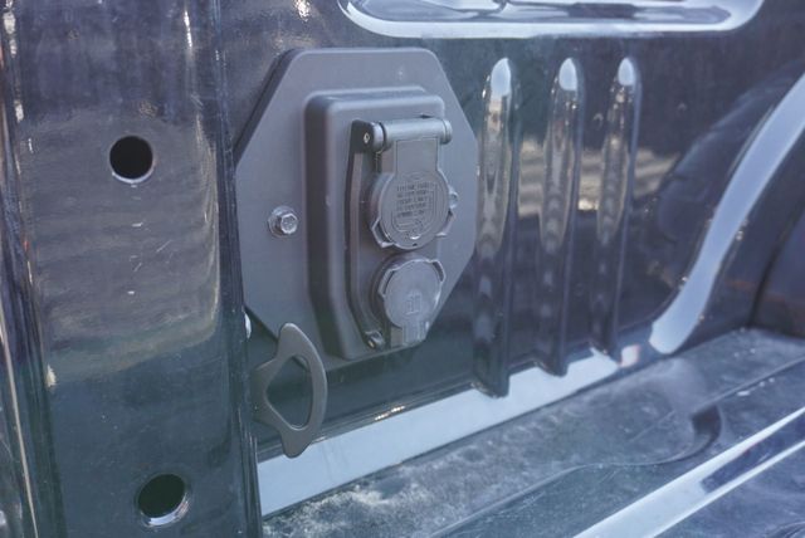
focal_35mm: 33
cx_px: 402
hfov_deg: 57.2
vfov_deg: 40.0
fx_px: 739
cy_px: 269
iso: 200
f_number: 4
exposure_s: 1/60
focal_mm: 22
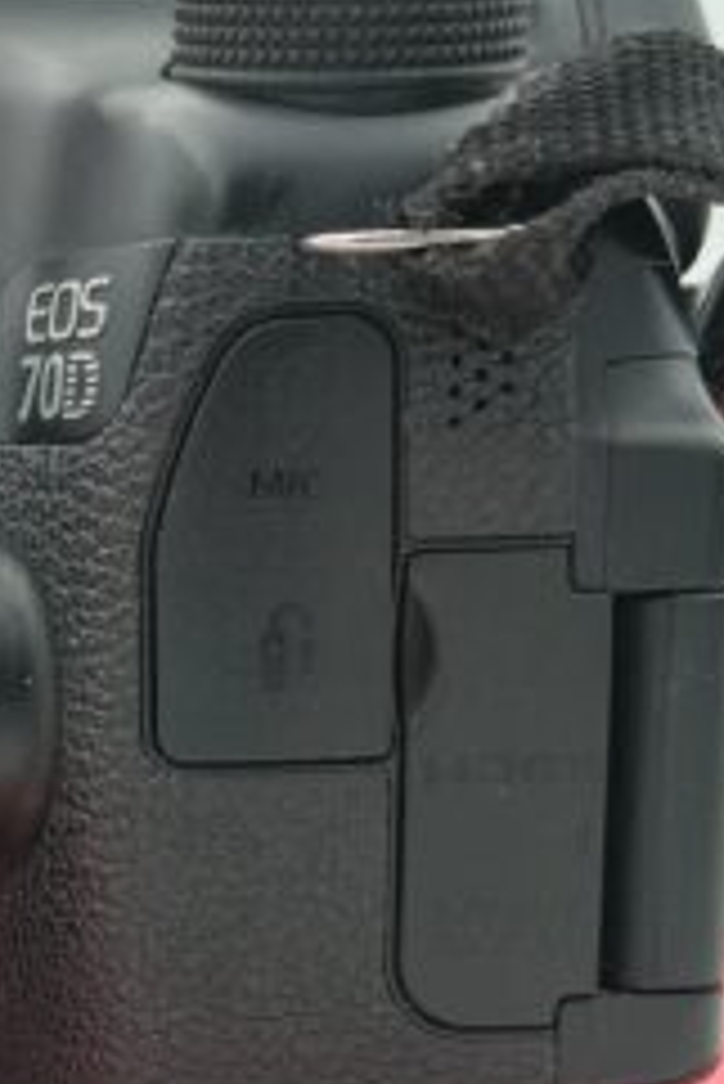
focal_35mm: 53
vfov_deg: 37.5
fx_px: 1596
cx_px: -256
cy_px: 497
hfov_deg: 22.4
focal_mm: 5.56
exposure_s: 1/242
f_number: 1.8
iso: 100
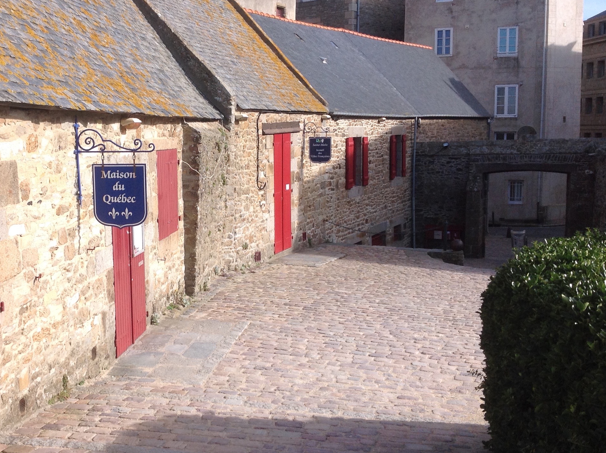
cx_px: 201
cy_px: 222
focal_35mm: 48
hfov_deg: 39.2
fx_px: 839
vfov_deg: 30.2
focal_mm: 4.28
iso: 50
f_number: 2.4
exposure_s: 1/1513
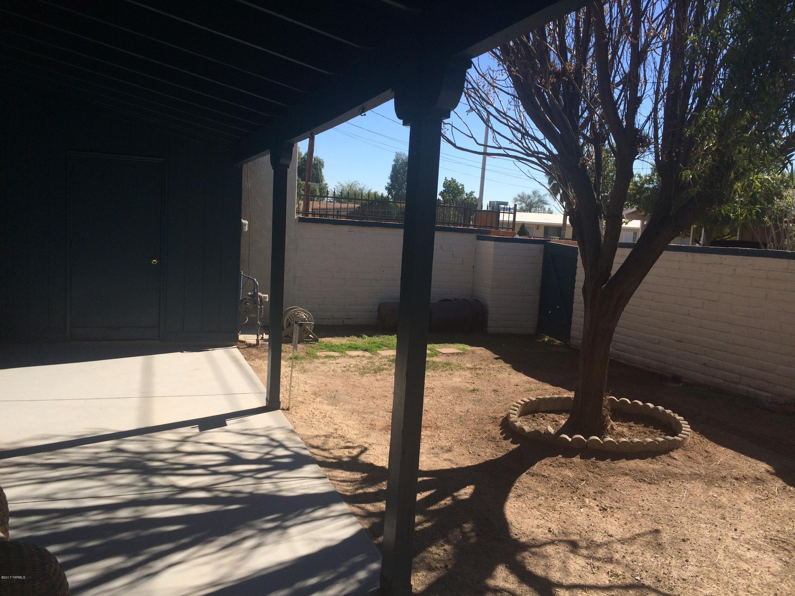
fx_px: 666
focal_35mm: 29
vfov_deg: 48.2
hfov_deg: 61.7
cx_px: 398
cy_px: 298
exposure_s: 1/2160
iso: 32
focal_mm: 4.15
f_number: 2.2
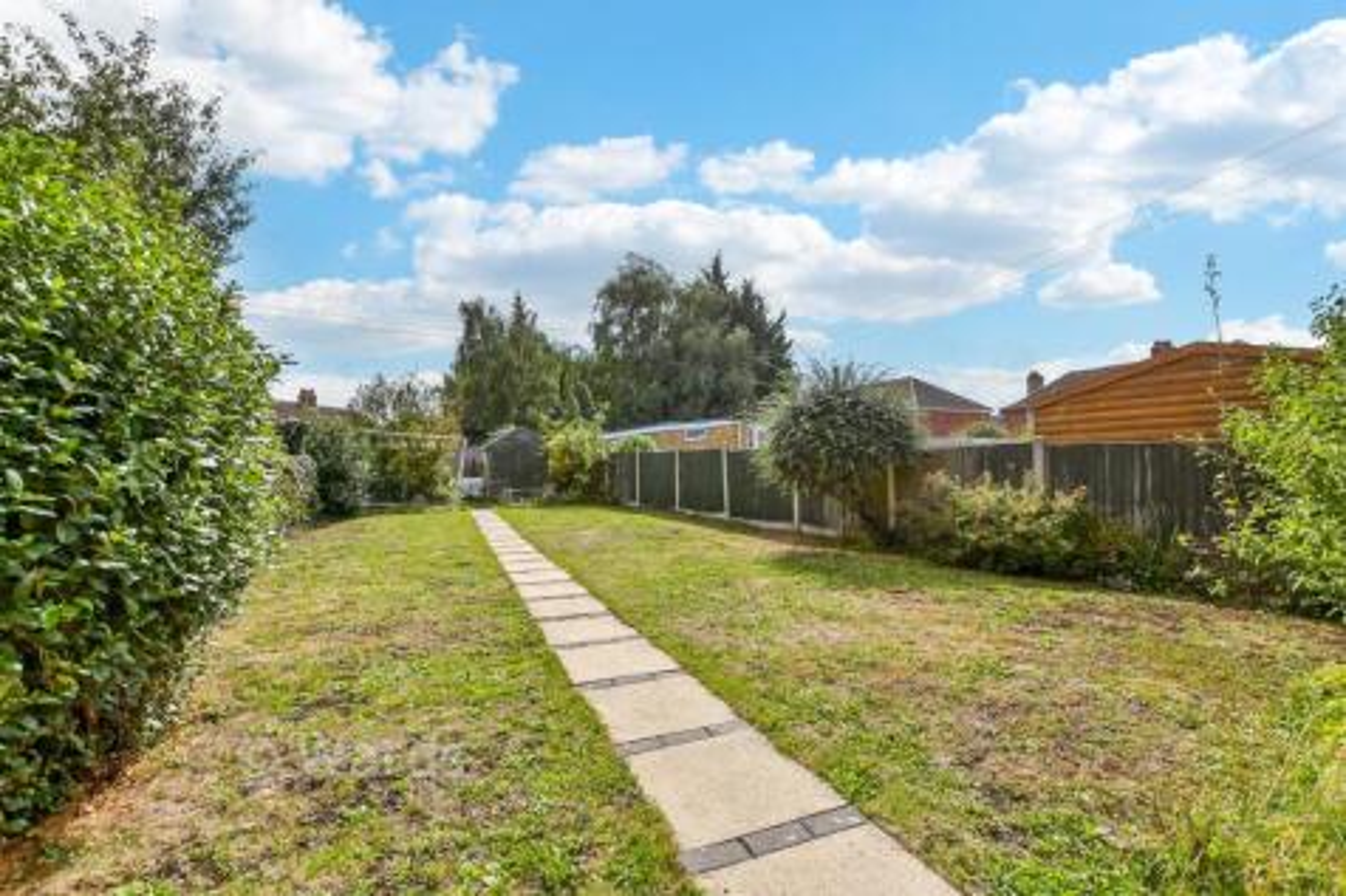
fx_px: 561
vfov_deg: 77.3
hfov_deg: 100.4
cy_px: 448
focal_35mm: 15
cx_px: 673
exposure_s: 1/400
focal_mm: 10
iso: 160
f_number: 8
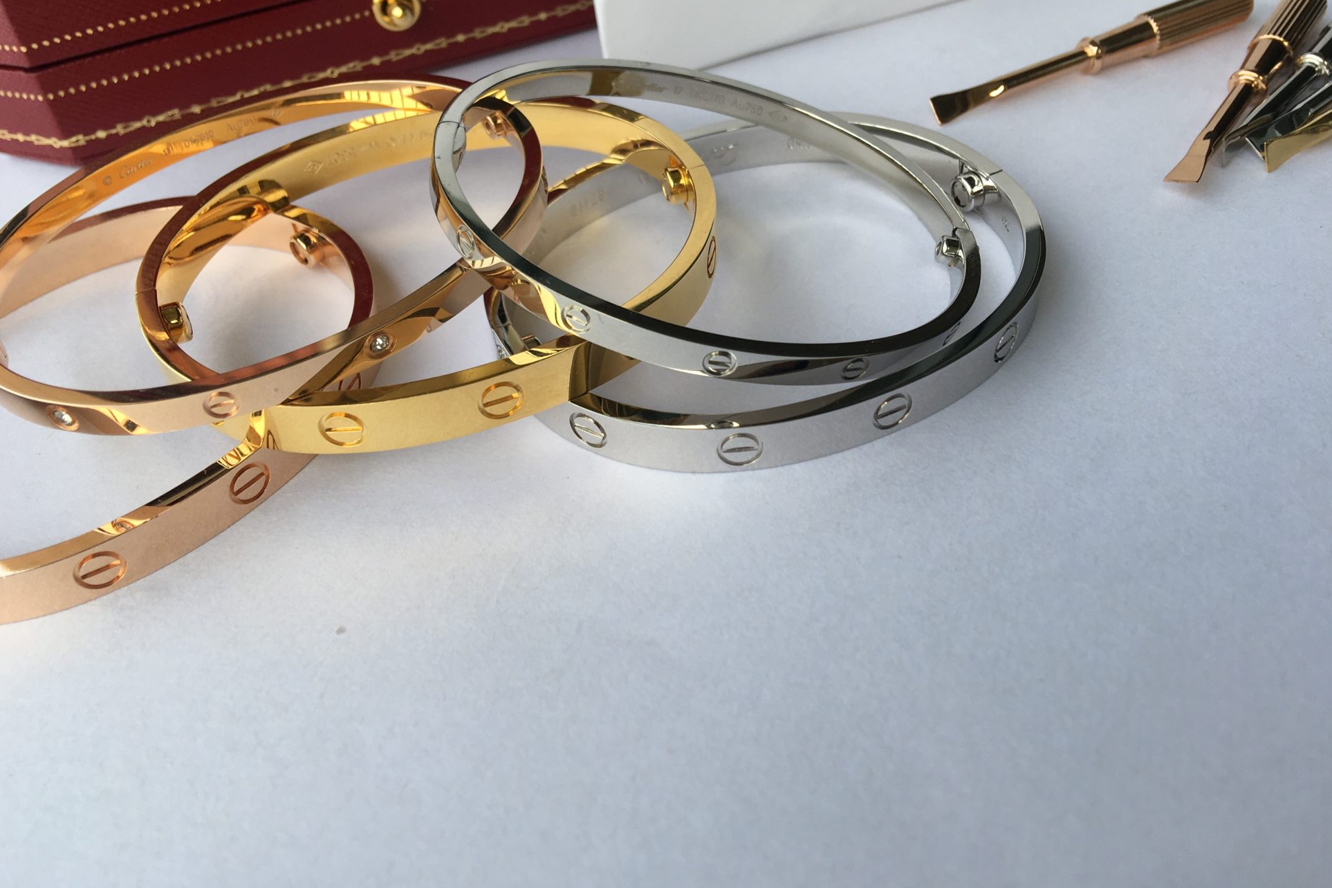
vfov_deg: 42.2
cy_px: 385
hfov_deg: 60.3
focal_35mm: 31
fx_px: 1147
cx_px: 653
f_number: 2.2
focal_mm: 4.15
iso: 25
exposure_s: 1/266
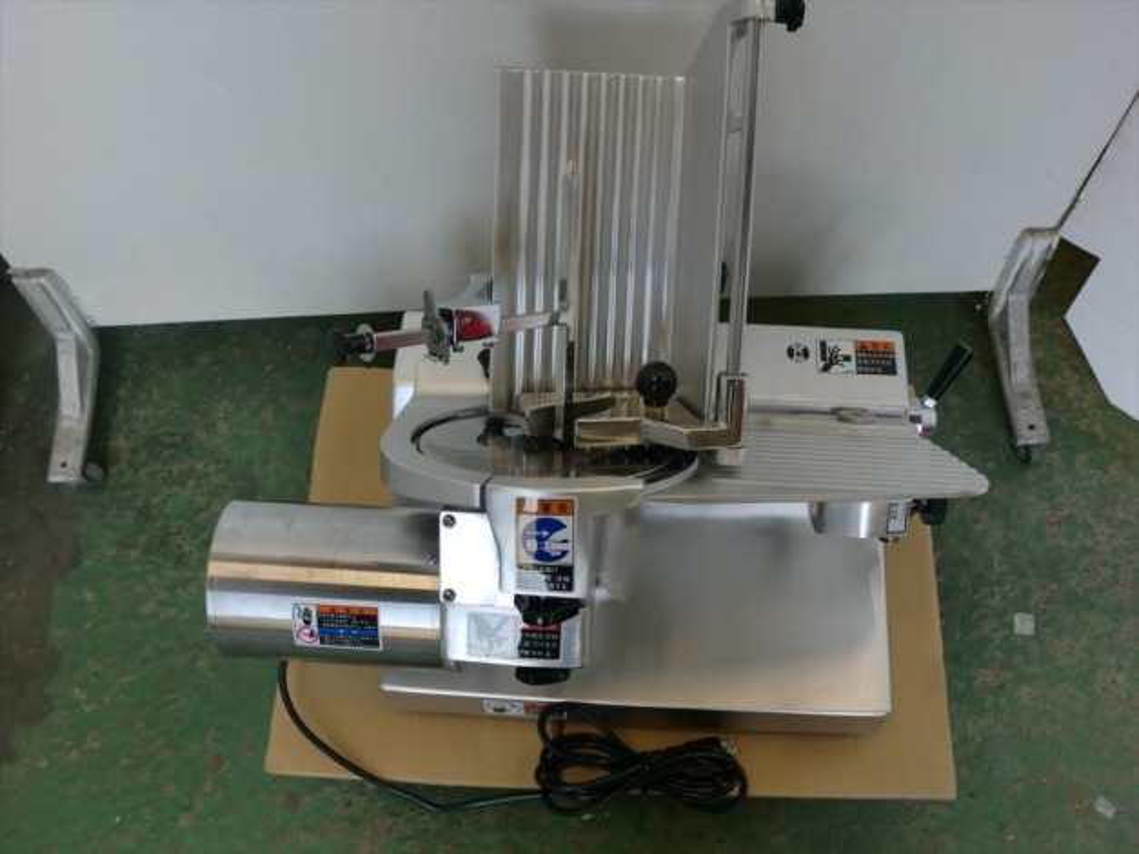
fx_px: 1151
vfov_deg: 40.7
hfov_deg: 52.6
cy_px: 427
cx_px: 570
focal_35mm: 35
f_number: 3.1
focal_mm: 6.3
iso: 64
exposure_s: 1/60
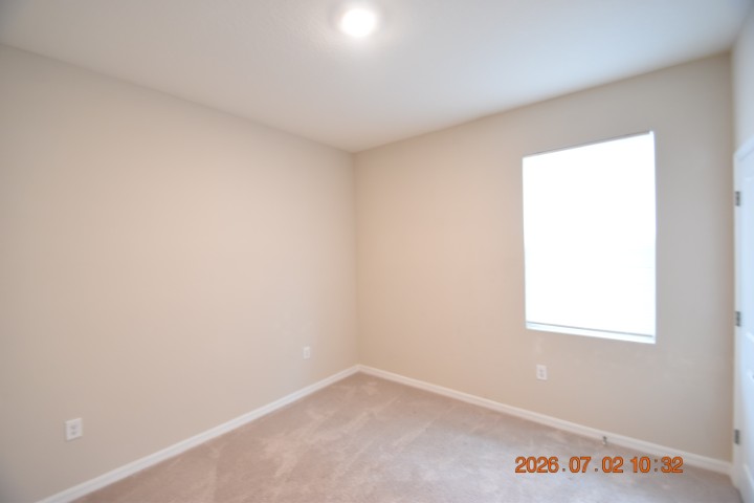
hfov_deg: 100.4
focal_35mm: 15
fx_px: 314
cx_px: 377
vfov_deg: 77.3
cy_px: 252
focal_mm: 10
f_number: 3.5
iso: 800
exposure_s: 1/15
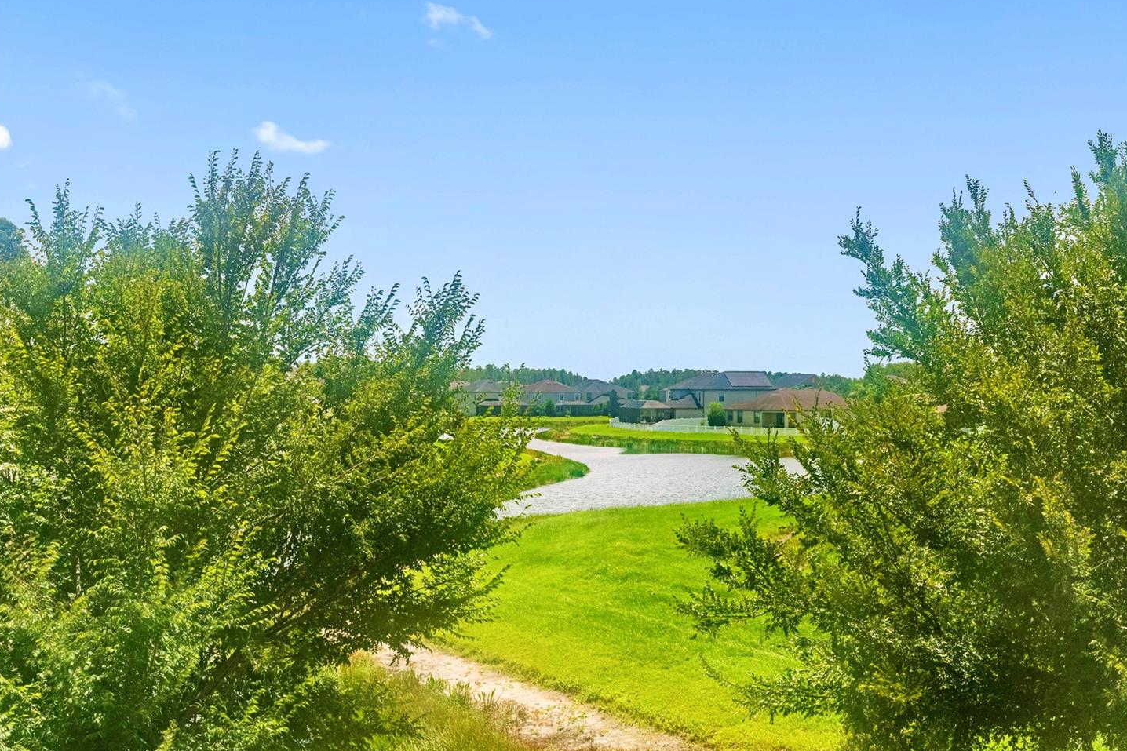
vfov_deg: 34.2
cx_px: 619
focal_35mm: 39
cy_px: 382
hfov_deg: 49.5
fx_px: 1221
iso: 1600
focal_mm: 35
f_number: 11
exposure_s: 1/10000
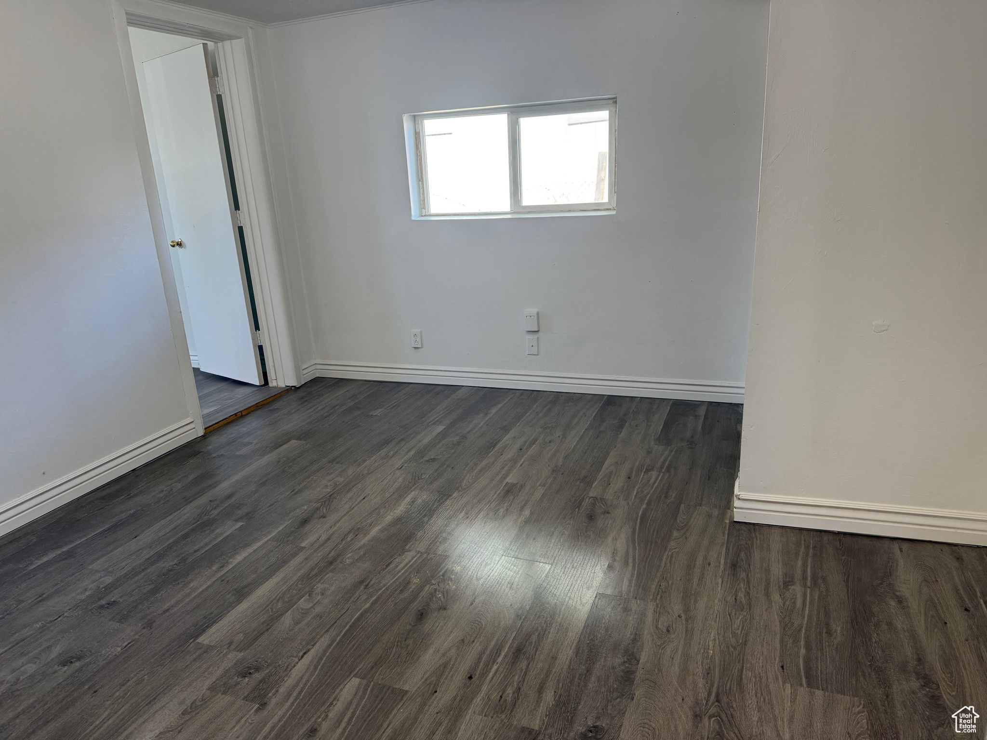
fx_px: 684
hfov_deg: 71.6
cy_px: 370
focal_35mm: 24
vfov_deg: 56.8
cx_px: 494
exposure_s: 1/120
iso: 200
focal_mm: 6.76
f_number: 1.78
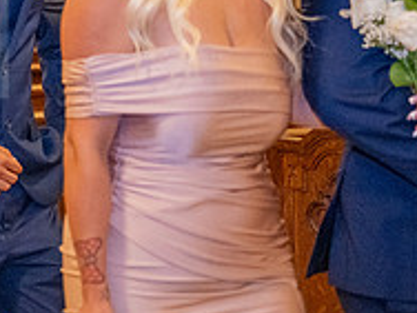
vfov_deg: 7.1
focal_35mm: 208
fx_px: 2506
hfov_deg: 9.3
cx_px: -180
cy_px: 46
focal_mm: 70
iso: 2000
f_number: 3.5
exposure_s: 1/200
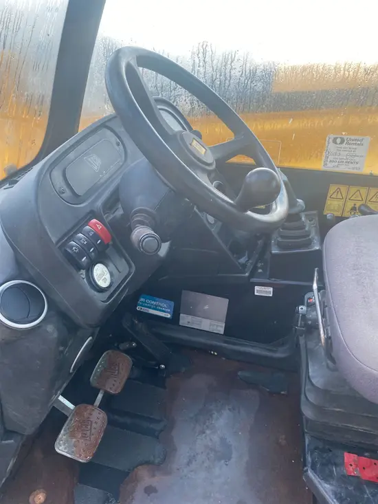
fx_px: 378
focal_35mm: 26
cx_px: 189
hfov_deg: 53.1
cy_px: 252
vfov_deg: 67.3
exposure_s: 1/92
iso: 125
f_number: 1.8
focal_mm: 4.25
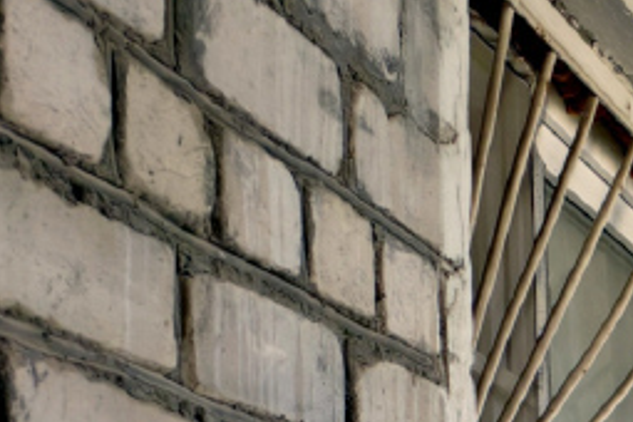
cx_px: 1328
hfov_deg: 13.8
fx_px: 2145
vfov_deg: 10.0
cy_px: 954
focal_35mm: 122
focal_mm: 6.54
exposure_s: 1/526
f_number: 1.57
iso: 72
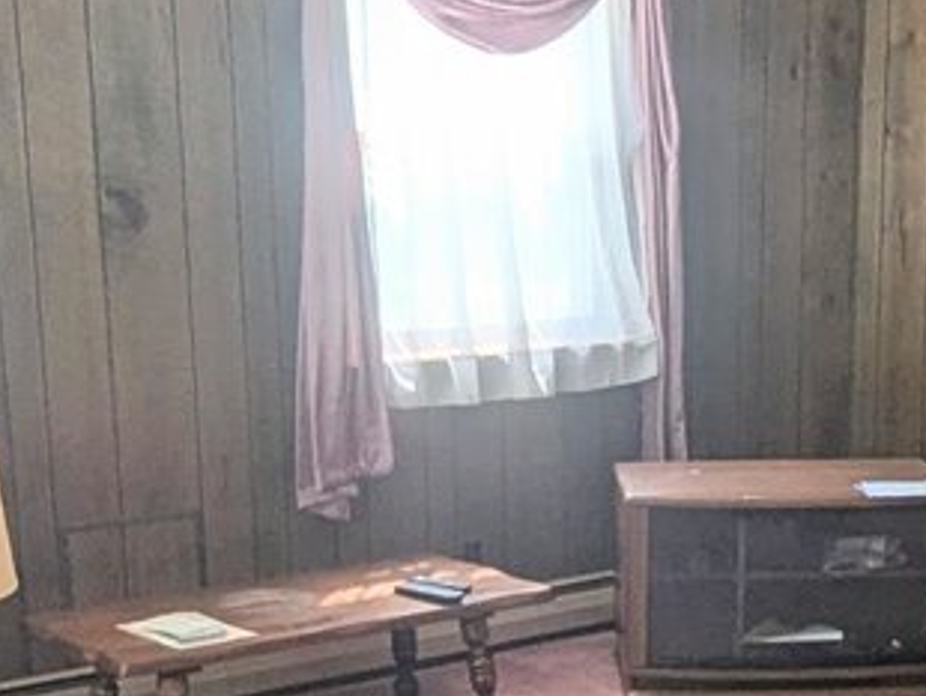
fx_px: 1794
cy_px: 678
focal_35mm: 67
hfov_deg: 28.8
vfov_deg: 21.3
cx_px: 609
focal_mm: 1.95
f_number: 2.2
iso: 51
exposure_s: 1/74.9
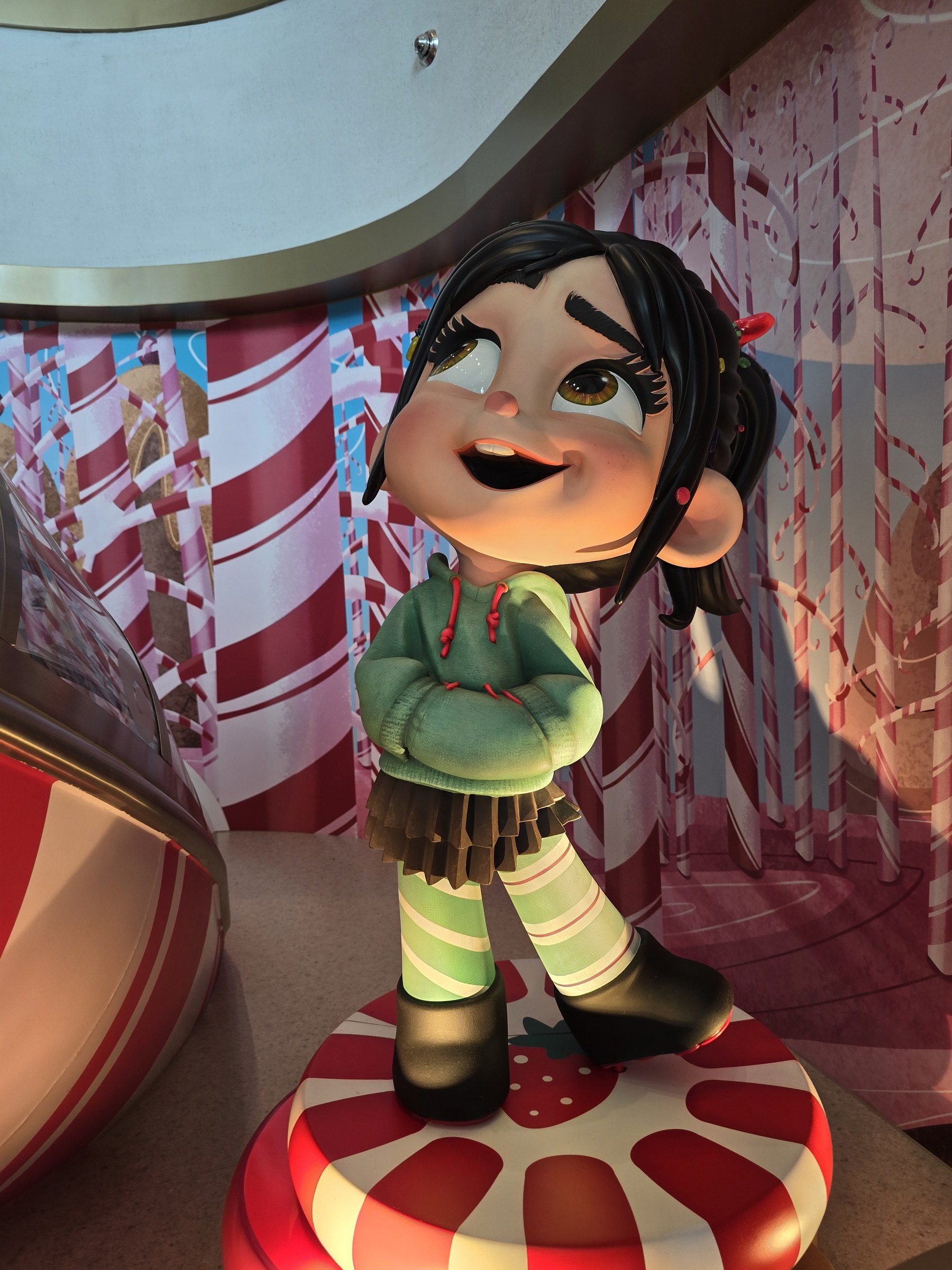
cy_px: 635
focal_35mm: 23
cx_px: 476
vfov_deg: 73.9
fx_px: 843
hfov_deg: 58.9
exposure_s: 1/53
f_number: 1.7
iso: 40
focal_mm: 6.3
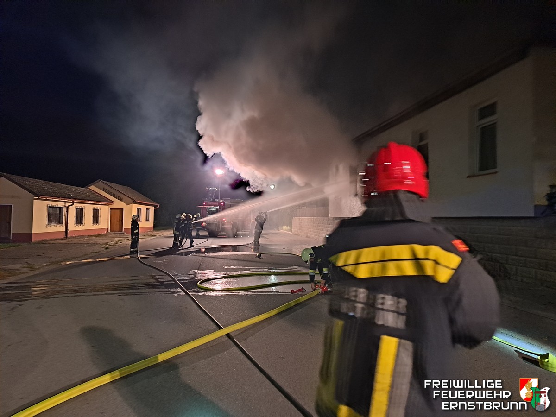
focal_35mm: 24
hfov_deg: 71.6
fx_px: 385
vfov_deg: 56.8
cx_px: 278
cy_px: 208
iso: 640
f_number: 1.8
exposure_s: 1/25
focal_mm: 5.23
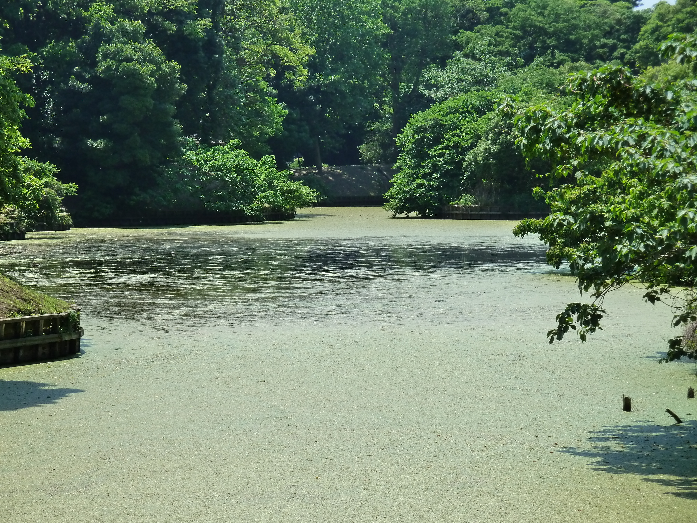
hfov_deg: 15.4
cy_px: 262
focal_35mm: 128
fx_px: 2577
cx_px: 348
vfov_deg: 11.6
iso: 200
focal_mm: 21
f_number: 5
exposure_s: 1/400
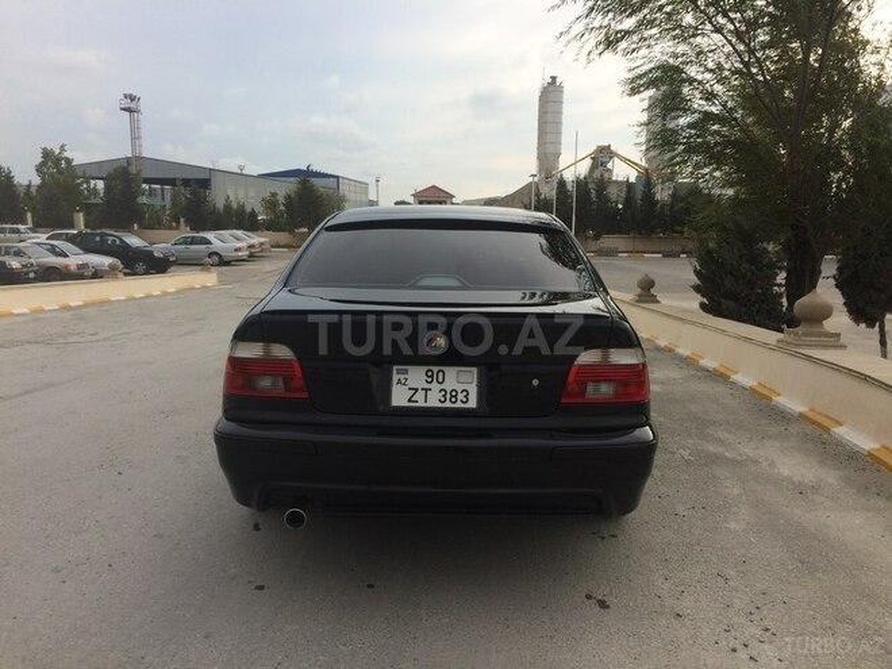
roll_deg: -1.6
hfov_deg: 61.7
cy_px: 334
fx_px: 747
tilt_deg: -9.3
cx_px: 446
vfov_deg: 48.2
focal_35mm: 29
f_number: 2.2
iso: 32
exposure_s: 1/1709
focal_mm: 4.15
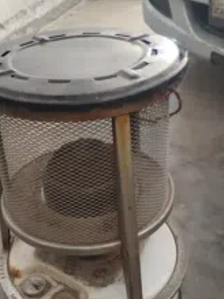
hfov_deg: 27.5
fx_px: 458
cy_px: 150
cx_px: 104
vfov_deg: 36.2
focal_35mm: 53
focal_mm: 4.75
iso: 445
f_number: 1.8
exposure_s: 1/30
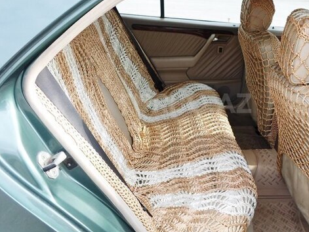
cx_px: 184
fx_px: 313
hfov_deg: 52.3
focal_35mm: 35
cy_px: 103
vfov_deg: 40.7
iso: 80
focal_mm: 4.5
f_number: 2.5
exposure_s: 1/250
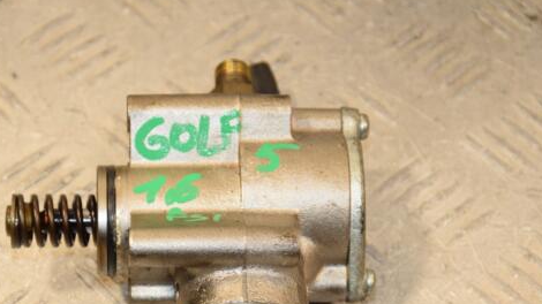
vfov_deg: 7.1
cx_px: 238
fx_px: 2452
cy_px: 218
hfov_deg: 12.6
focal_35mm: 171
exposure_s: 1/200
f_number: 8
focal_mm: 85
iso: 800
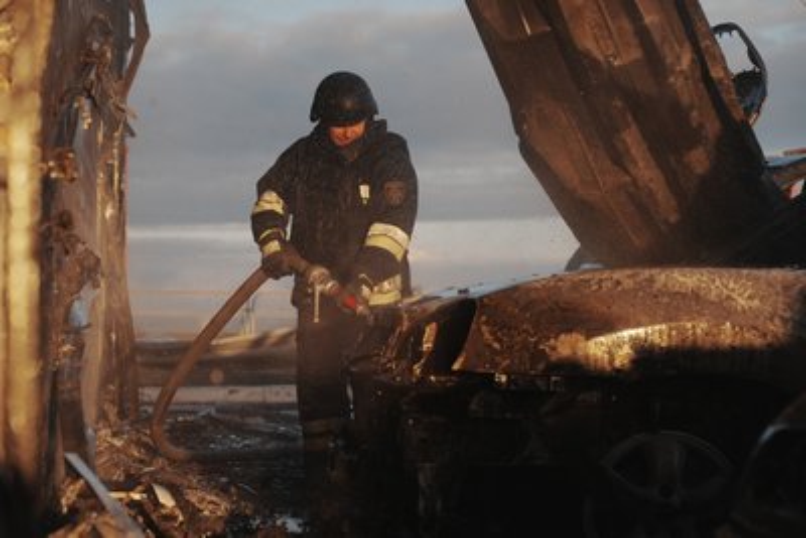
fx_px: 1680
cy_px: 269
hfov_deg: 27.0
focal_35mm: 75
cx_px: 403
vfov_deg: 18.2
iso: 200
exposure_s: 1/2000
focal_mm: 75
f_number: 4
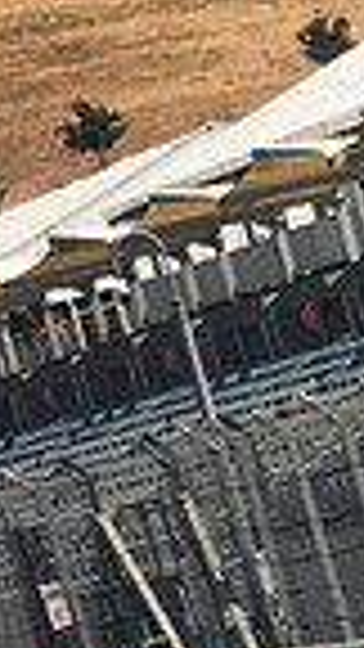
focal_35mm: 631
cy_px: 862
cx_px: 975
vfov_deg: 3.4
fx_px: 10827
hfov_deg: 1.9
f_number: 4.5
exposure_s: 1/4000
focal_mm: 100
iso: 1250
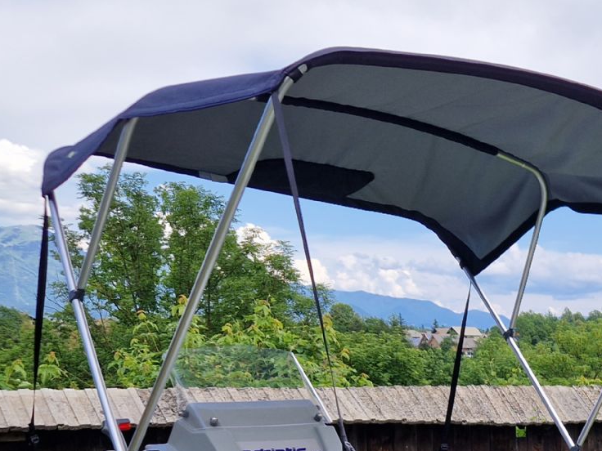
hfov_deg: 29.5
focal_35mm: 60
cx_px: 637
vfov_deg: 22.6
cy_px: 534
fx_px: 1043
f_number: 1.8
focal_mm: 5.4
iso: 50
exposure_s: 1/1068
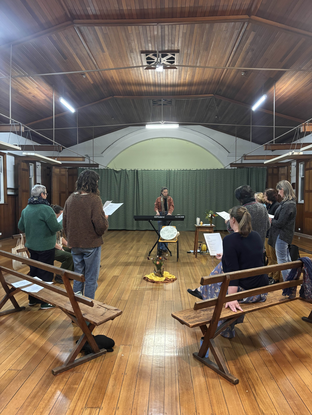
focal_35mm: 26
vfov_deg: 67.3
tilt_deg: -2.1
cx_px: 156
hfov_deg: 53.1
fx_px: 312
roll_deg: -0.6
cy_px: 208
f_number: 1.6
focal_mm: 5.96
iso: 400
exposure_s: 1/33
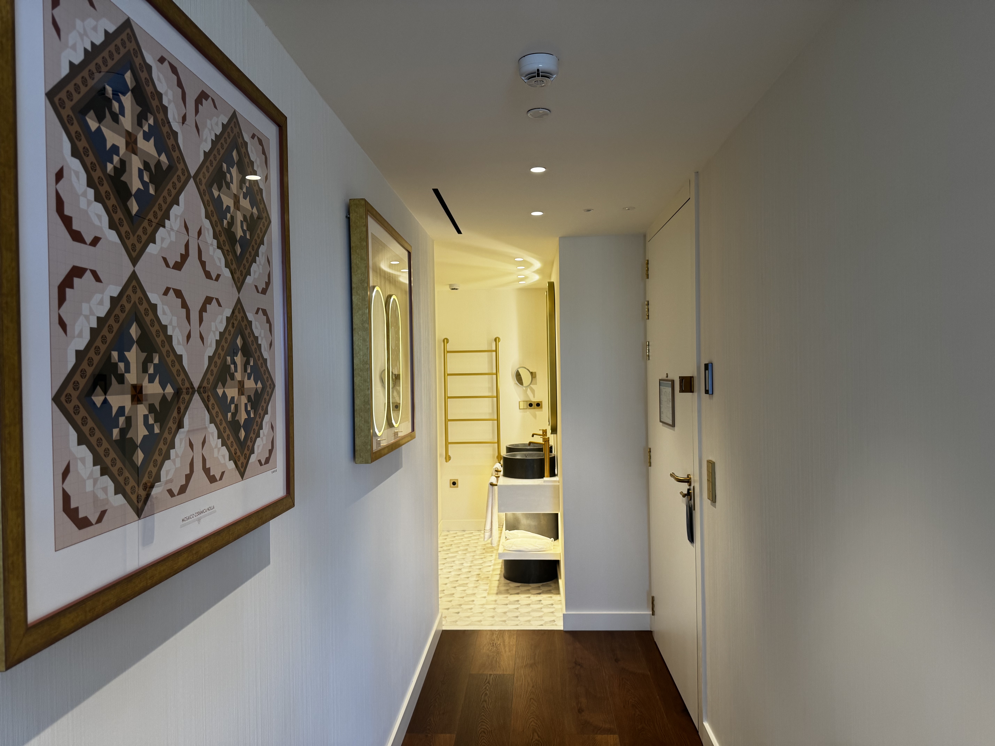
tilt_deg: -1.3
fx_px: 690
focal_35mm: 24
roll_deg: +1.0
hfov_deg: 71.6
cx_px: 498
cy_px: 373
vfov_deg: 56.8
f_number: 1.78
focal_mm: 6.76
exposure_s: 1/100
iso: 100
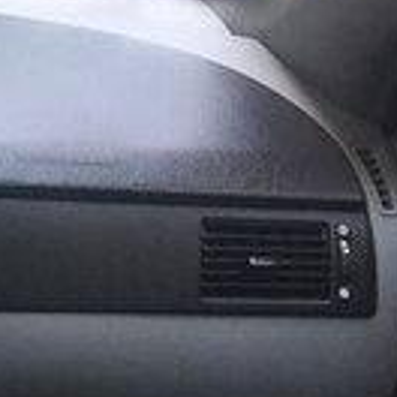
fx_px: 1661
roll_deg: -5.9
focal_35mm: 128
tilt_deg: -21.5
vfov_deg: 13.6
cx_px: -517
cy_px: 170
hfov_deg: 11.5
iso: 32
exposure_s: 1/50
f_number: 2.2
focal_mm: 4.15
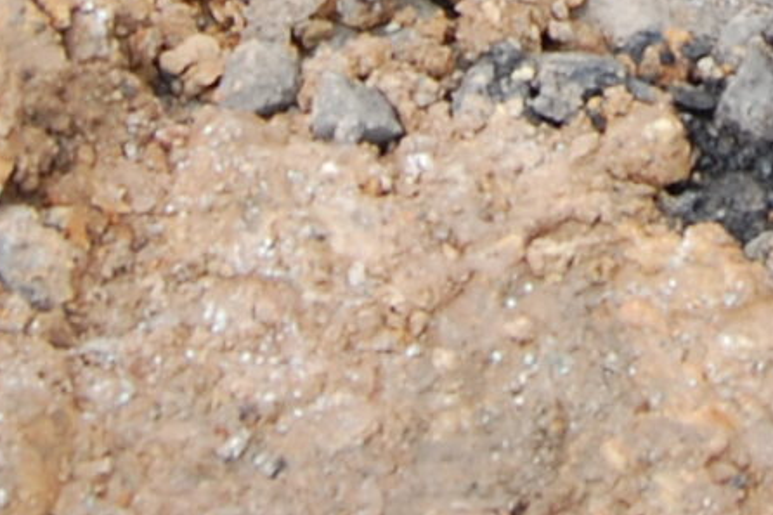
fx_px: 4247
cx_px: 919
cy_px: -588
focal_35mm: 198
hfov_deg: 10.2
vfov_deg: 6.7
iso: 200
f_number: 6.3
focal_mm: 23
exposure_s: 1/160
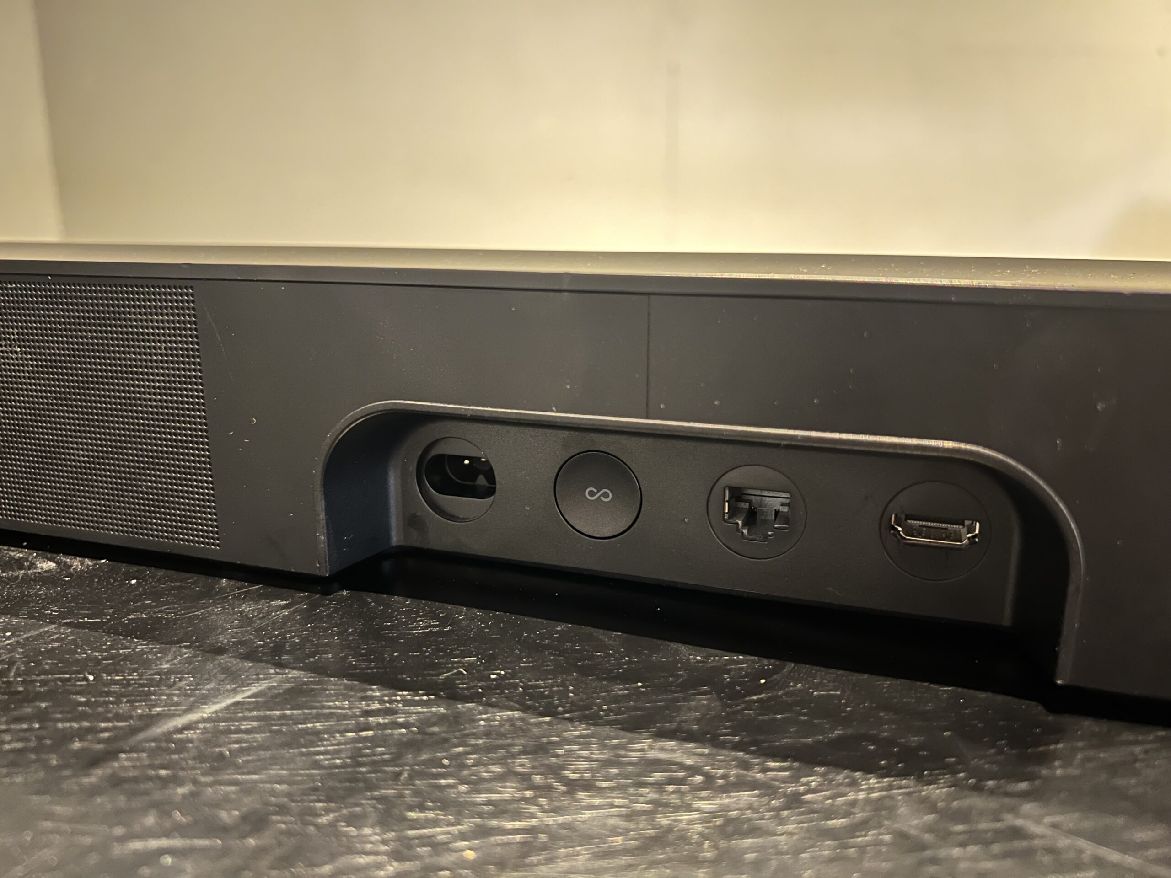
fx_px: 880
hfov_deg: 67.3
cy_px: 439
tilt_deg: -14.4
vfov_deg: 53.1
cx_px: 586
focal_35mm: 26
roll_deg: -0.1
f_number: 1.5
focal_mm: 5.7
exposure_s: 1/9
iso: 1600
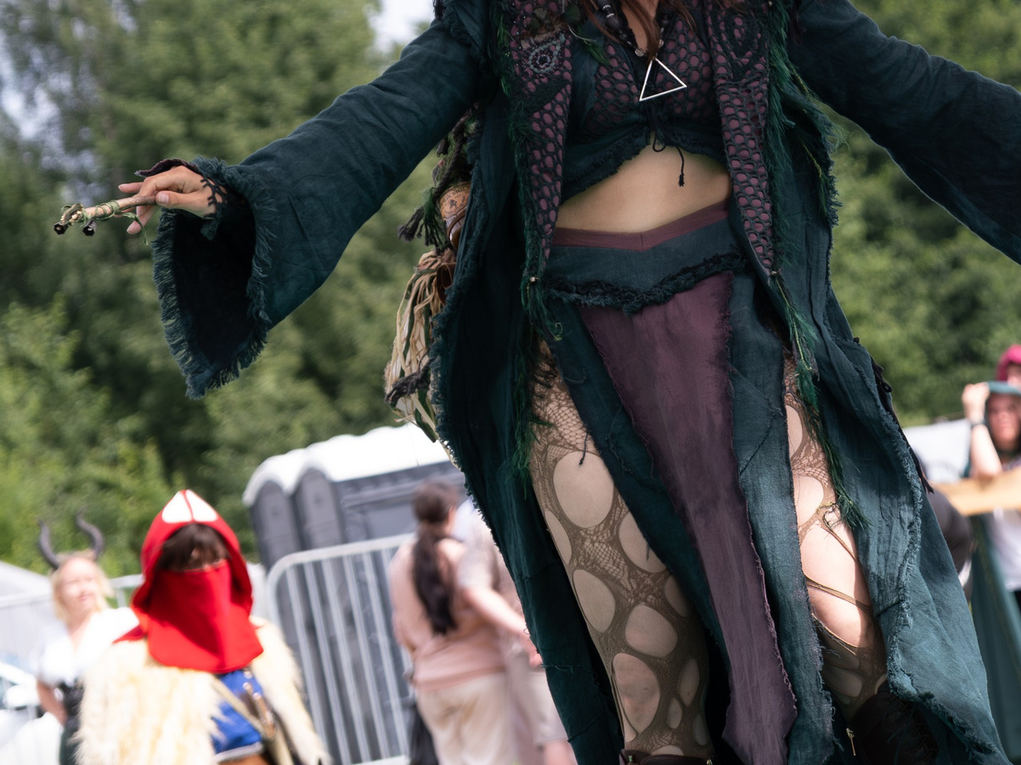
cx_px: 902
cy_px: 68
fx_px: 5013
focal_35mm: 170
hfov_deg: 11.6
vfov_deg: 8.7
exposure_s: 1/1250
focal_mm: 55
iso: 200
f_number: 3.2
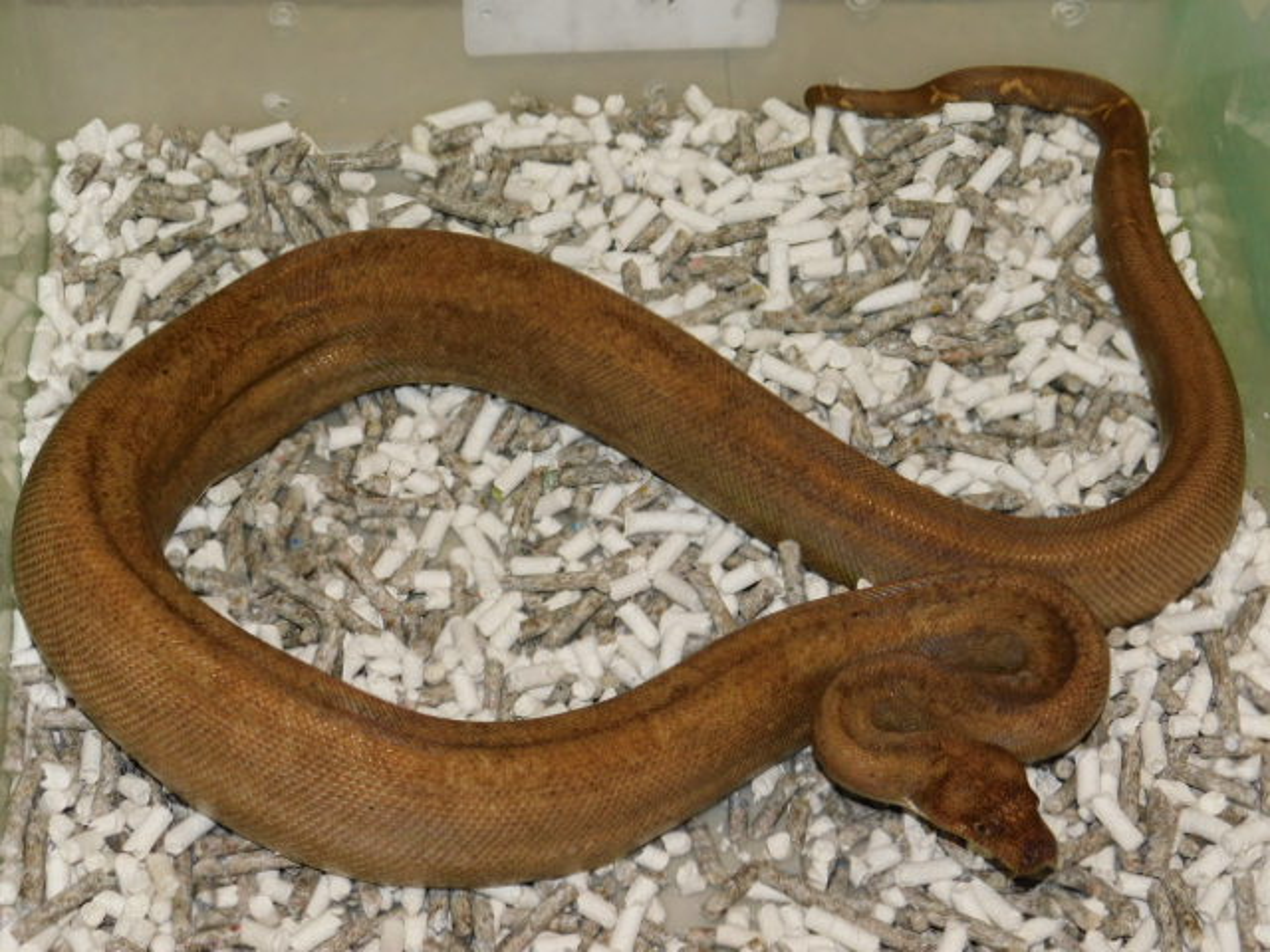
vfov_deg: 18.4
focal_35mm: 80
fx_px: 2935
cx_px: 635
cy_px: 476
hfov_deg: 24.4
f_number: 4.4
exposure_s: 1/60
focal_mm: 14.2
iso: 200
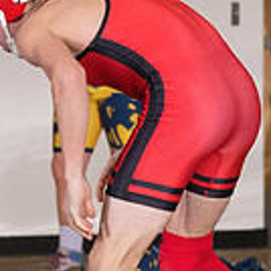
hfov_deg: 2.4
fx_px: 6590
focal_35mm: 744
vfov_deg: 2.4
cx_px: -109
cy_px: 127
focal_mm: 135
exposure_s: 1/250
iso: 2000
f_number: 5.6
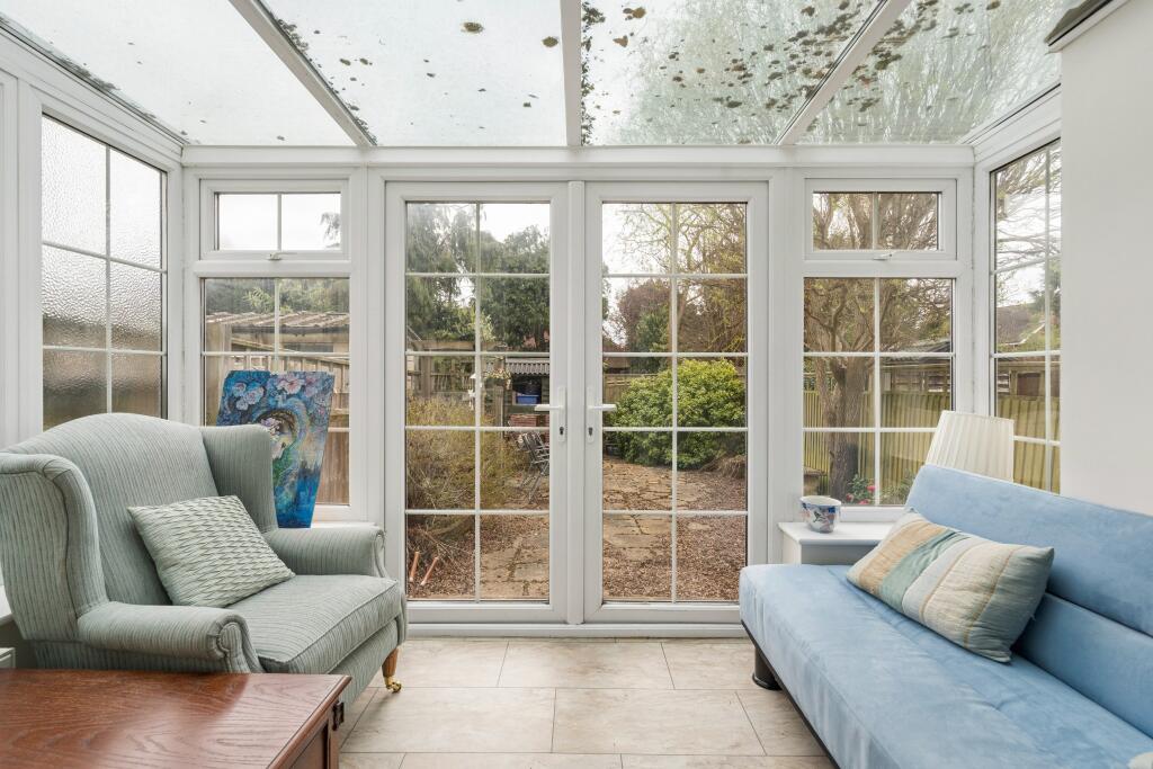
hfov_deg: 96.7
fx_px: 512
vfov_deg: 73.8
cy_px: 384
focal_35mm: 16
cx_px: 576
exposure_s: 1/250
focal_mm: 16
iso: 640
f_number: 8
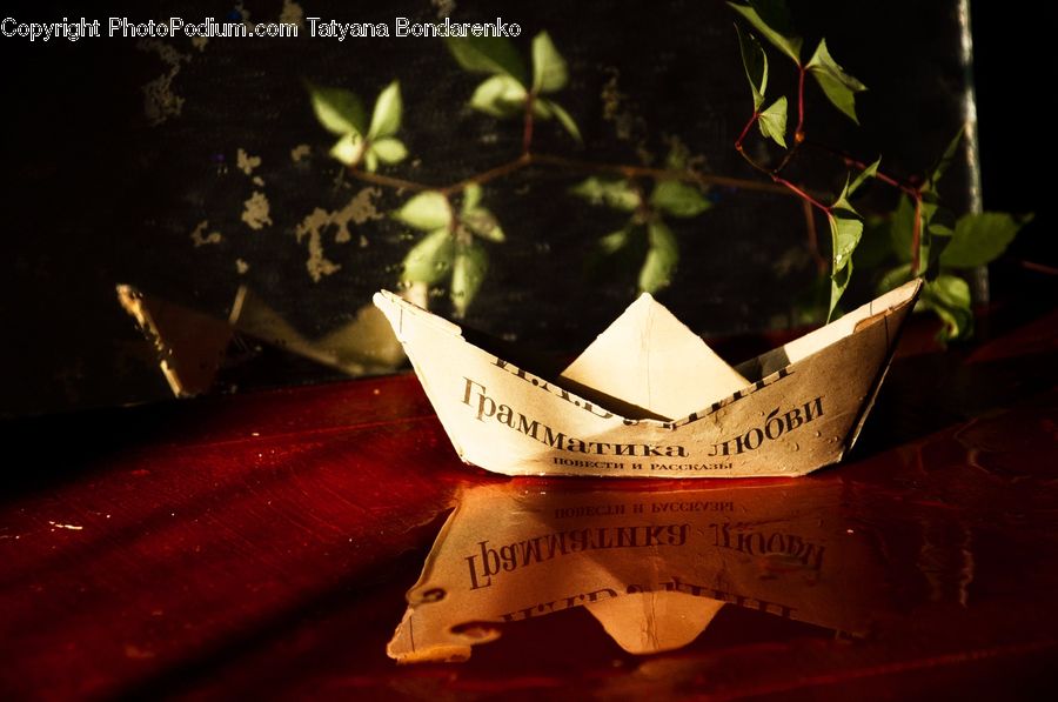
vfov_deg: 10.7
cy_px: 351
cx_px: 529
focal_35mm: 128
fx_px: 3741
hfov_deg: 16.1
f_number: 5.6
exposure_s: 1/1600
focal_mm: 85
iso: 400
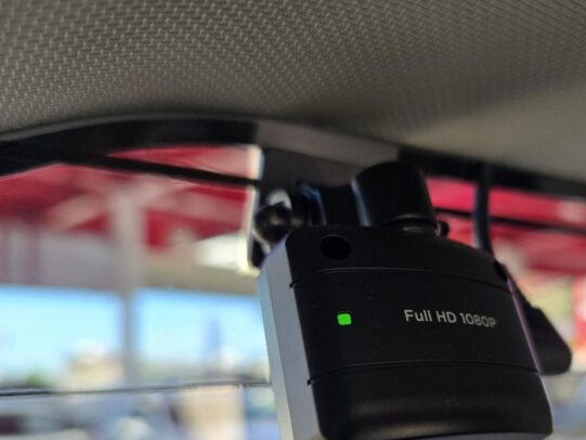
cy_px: 322
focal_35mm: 34
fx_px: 576
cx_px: 390
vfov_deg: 40.8
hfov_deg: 52.9
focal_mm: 5.4
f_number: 1.8
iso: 160
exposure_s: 1/180
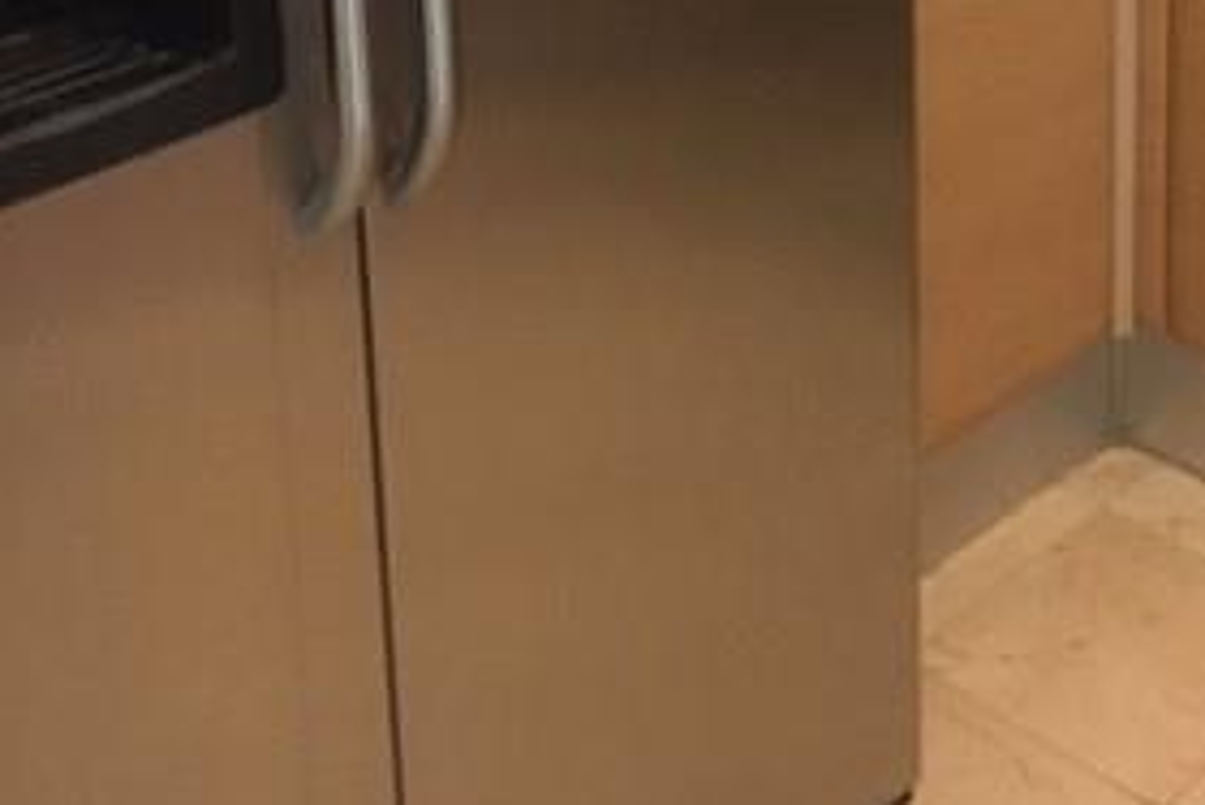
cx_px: 1029
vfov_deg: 18.0
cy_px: -344
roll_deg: +0.5
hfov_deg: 28.4
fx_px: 2311
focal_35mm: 69
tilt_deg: -14.8
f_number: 2.2
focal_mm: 4.15
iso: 200
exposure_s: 1/24
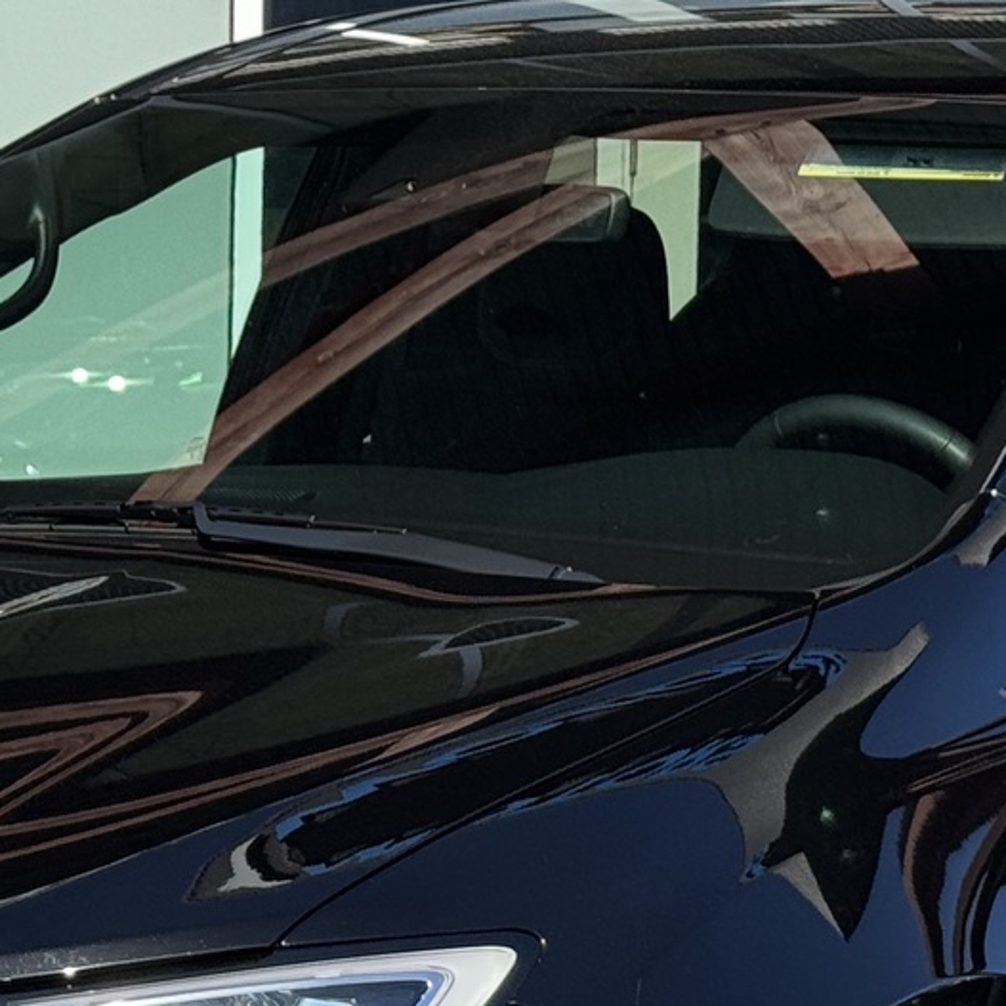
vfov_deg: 10.5
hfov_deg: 10.6
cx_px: 473
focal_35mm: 165
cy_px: 895
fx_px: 5425
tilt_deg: -5.2
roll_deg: -1.3
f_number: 1.78
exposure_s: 1/2513
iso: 64
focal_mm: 6.76
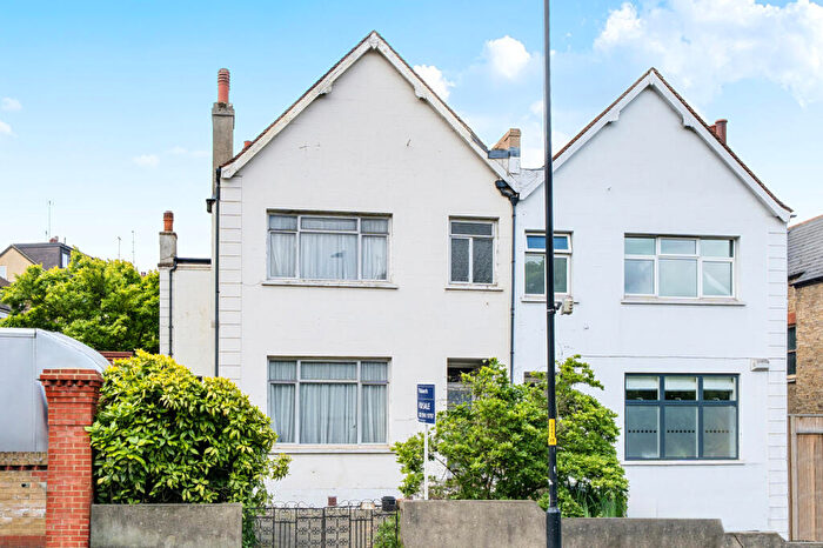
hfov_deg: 57.2
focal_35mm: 33
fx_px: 754
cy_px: 274
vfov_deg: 39.9
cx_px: 412
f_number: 8
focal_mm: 22
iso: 400
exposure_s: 1/500
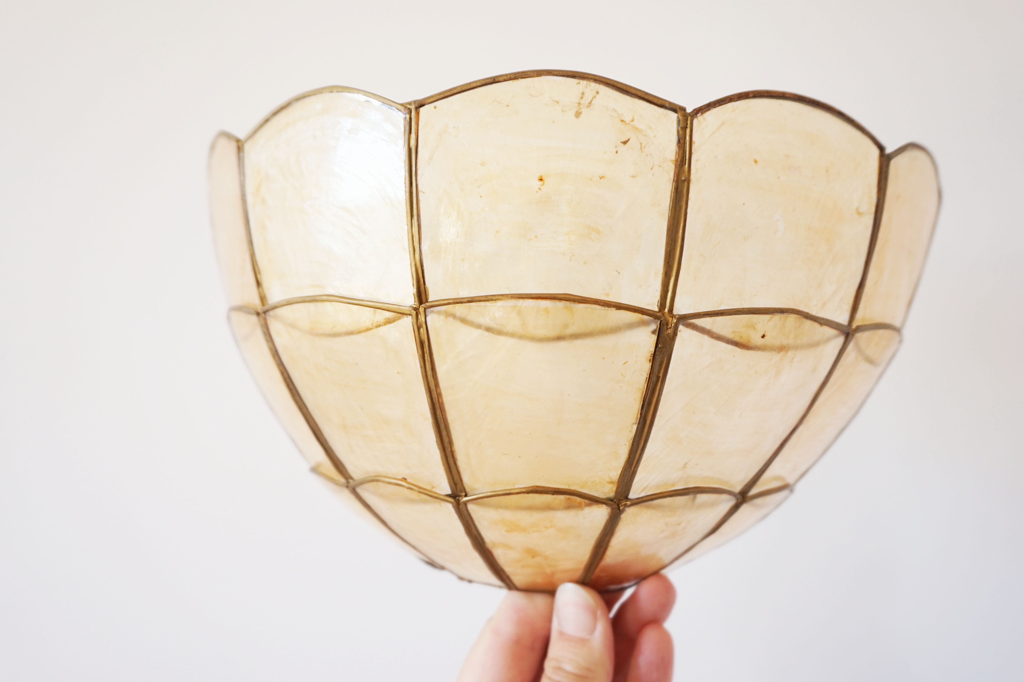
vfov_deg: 38.8
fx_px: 967
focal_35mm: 34
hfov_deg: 55.8
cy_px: 353
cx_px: 517
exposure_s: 1/60
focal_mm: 20
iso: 125
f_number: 4
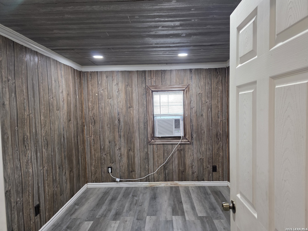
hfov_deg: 73.9
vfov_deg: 58.9
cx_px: 154
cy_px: 116
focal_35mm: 23
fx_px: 205
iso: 320
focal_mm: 6.3
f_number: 1.7
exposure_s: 1/120
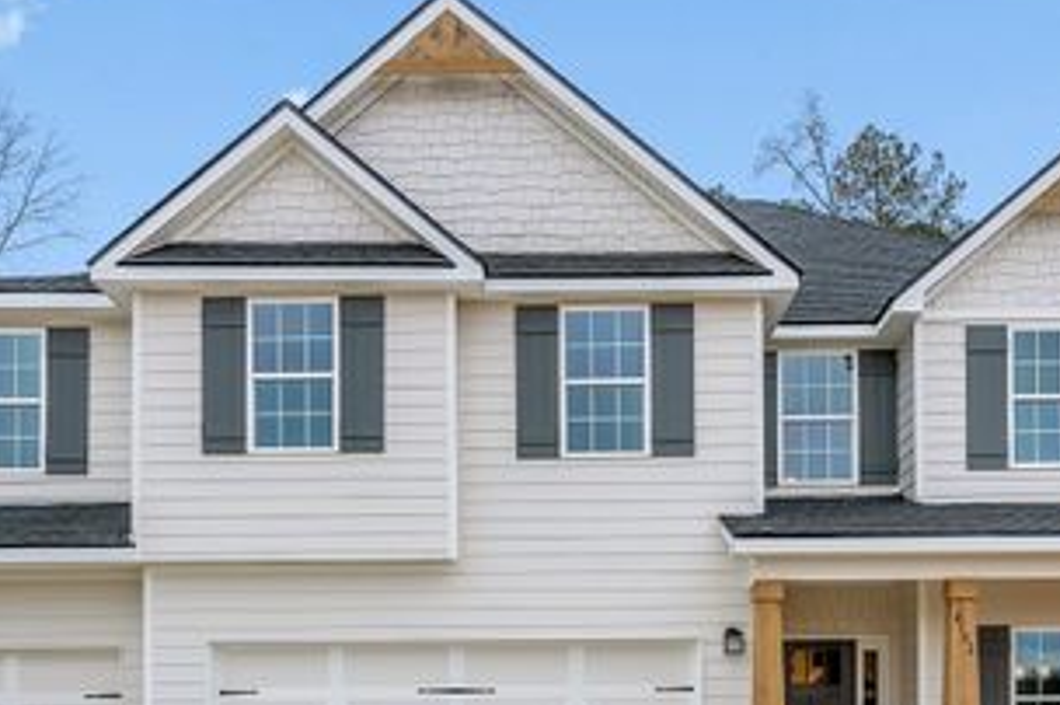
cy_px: 473
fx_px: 824
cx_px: 589
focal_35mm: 28
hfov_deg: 65.3
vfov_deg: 45.6
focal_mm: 17
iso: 640
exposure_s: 1/640
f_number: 7.1
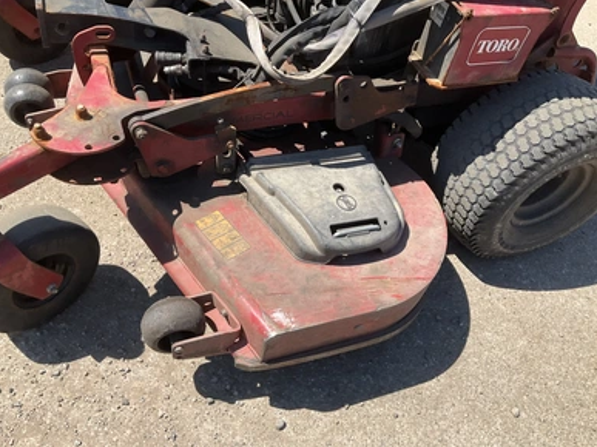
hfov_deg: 60.0
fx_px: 517
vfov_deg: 46.8
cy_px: 217
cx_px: 293
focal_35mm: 30
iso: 25
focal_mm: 3
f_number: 1.8
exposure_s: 1/1098
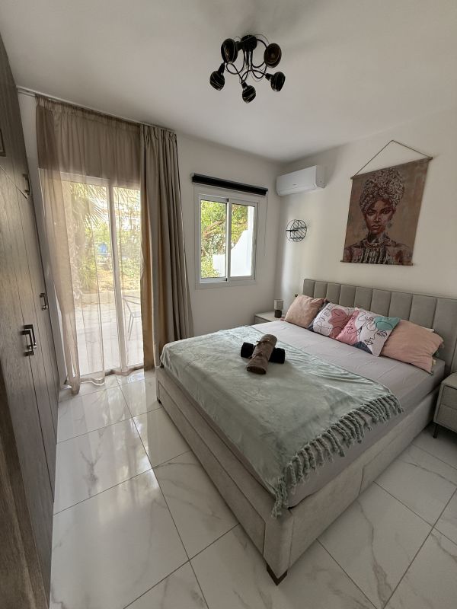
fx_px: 246
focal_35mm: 14
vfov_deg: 102.1
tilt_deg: -11.9
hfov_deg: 85.7
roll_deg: -0.9
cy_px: 304
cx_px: 228
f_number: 2.2
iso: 200
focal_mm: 2.22
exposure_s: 1/99
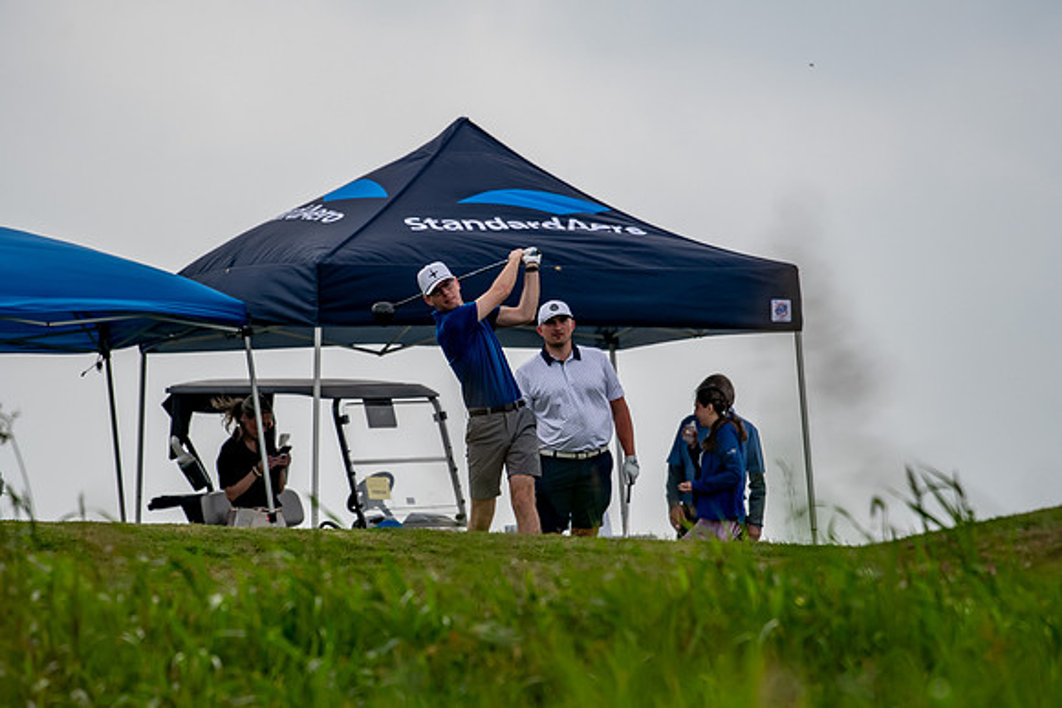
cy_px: 354
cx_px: 531
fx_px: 16818
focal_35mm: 570
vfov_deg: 2.4
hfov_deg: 3.6
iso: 320
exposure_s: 1/2000
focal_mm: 380
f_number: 5.6
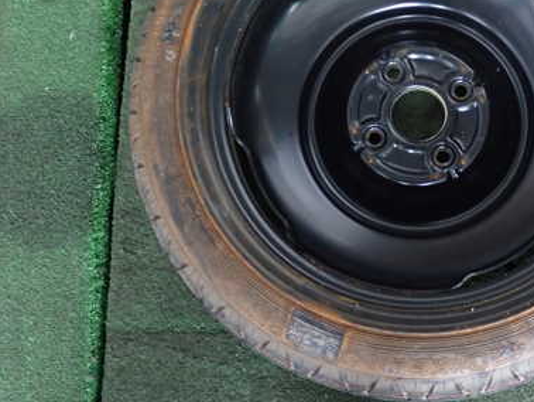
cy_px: 120
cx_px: 400
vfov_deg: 22.5
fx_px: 1003
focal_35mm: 65
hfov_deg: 29.3
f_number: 2.8
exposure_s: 1/40
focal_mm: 7.31
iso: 640
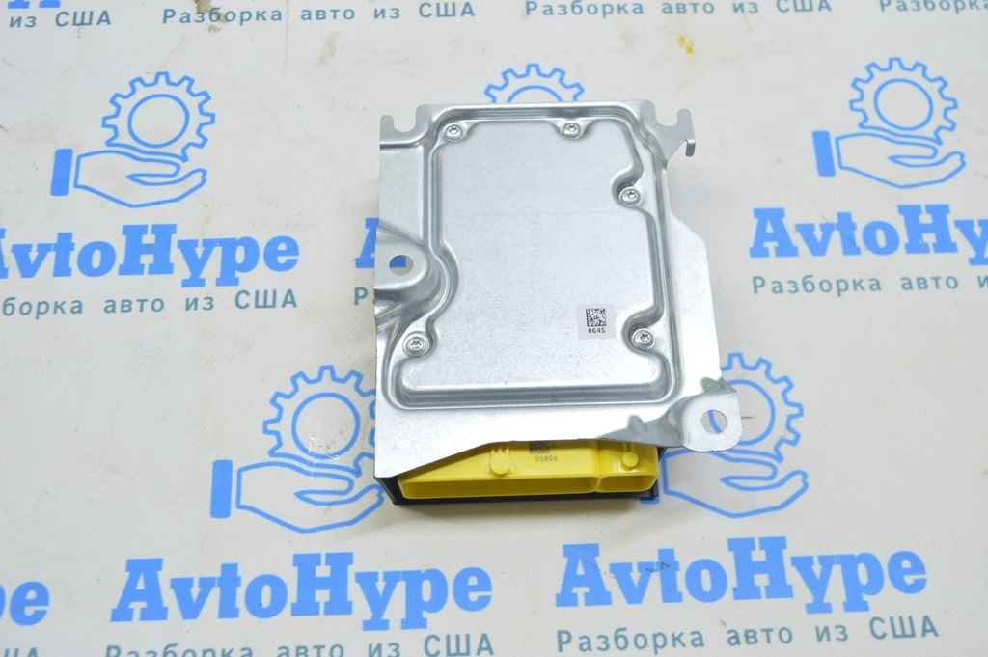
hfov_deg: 53.2
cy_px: 328
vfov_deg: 36.8
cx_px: 494
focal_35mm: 36
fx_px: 987
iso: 400
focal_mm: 24
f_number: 5.6
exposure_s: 1/20
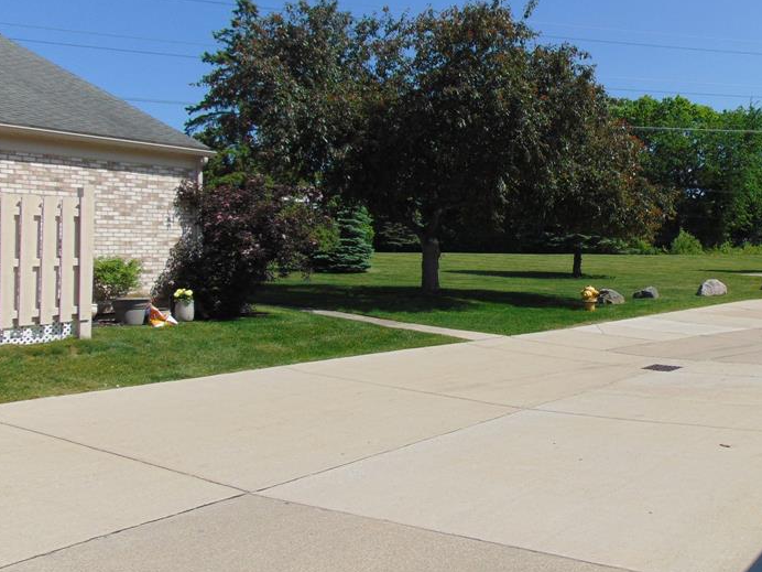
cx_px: 521
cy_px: 259
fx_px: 814
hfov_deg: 49.1
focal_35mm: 37
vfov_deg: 38.6
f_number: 7.7
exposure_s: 1/320
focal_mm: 4.5
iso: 80
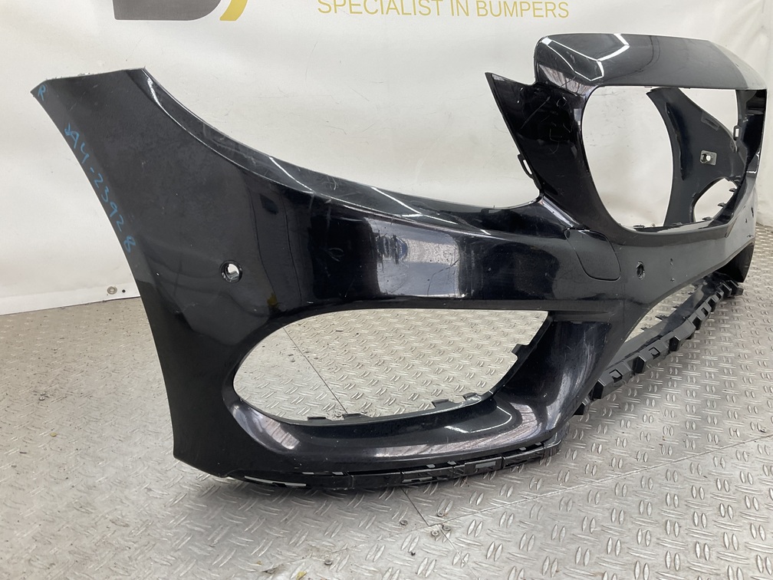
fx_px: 648
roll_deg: -3.0
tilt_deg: -18.3
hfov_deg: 61.7
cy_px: 290
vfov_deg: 48.2
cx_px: 386
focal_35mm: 29
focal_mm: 3
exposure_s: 1/120
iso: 32
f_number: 1.8
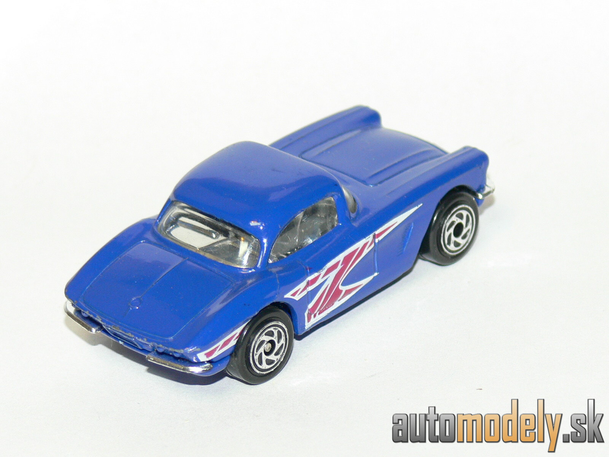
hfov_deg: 11.3
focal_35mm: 175
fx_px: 3079
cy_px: 228
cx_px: 304
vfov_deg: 8.5
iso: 100
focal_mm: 23.2
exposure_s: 1/30
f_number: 3.6
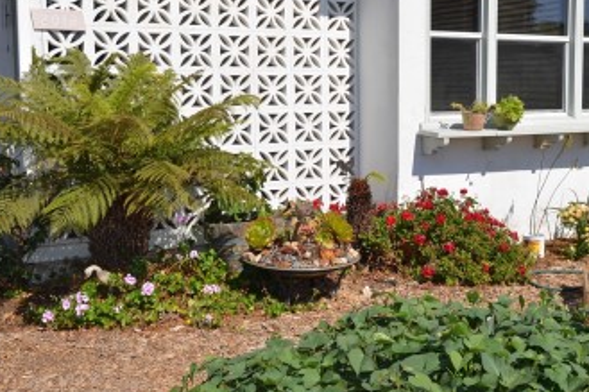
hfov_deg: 41.6
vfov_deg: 28.5
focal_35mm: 47
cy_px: 151
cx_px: 369
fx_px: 769
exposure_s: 1/250
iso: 100
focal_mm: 22
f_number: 10
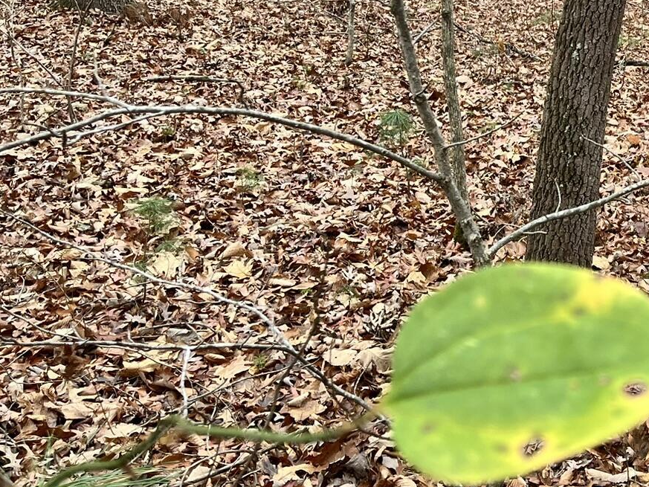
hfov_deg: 28.7
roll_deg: +3.8
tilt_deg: -7.6
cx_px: 712
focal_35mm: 61
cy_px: -14
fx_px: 1144
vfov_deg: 22.9
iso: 40
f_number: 1.6
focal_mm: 5.1
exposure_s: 1/122
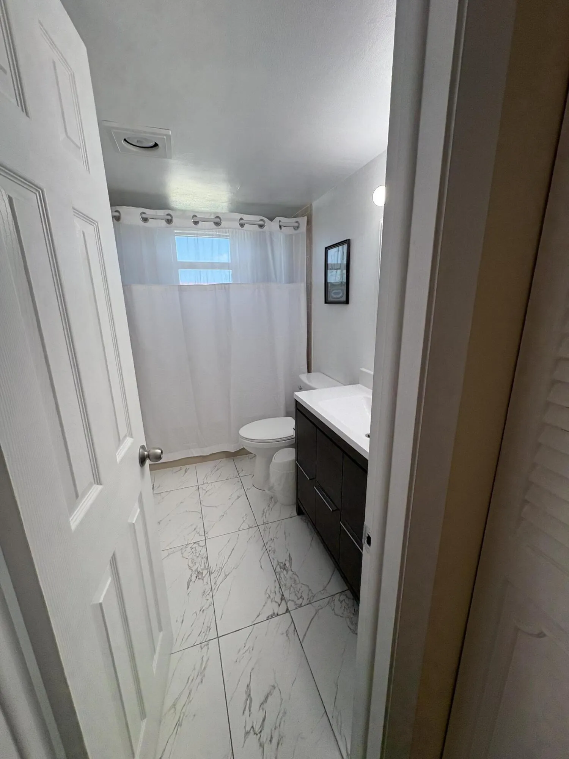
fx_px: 307
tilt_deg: -12.0
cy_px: 380
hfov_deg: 85.7
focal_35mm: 14
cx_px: 284
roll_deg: +1.1
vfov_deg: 102.1
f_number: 2.2
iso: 64
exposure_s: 1/120
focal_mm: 2.22
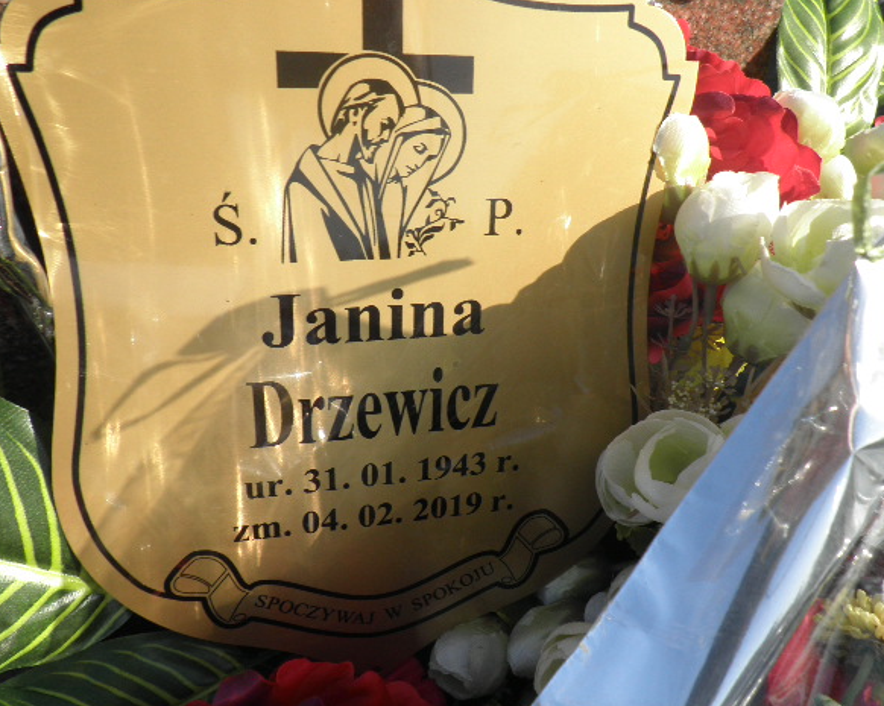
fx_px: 758
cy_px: 346
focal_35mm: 29
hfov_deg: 60.4
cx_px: 422
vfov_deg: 49.9
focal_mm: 5
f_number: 8.8
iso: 64
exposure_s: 1/80
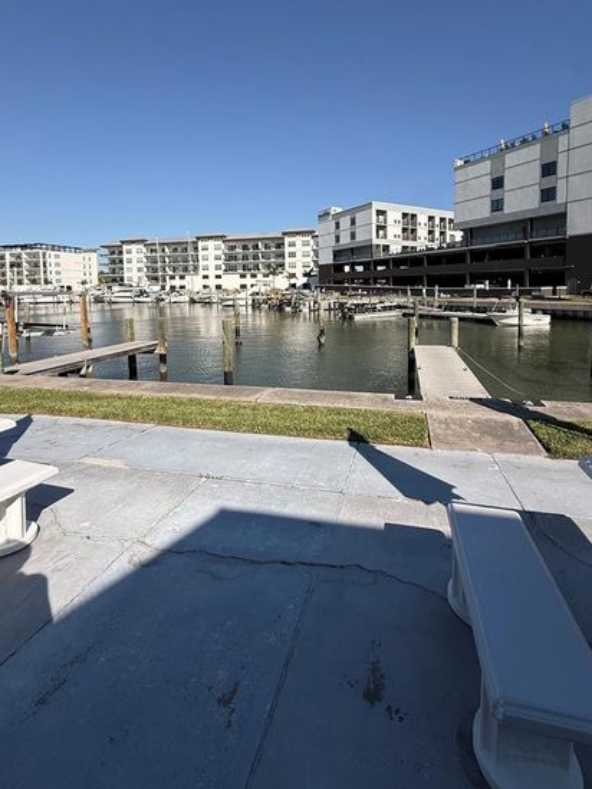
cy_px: 315
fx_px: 387
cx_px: 315
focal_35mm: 17
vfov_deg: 89.8
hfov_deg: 74.7
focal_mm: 2.22
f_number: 2.2
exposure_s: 1/3289
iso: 50
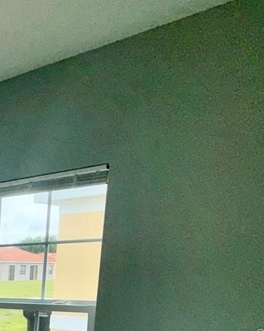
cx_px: -255
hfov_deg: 19.3
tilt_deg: -7.4
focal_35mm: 48
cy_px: 334
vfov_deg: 35.0
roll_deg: +0.4
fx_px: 469
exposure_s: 1/266
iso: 16
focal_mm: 2.22
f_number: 2.2
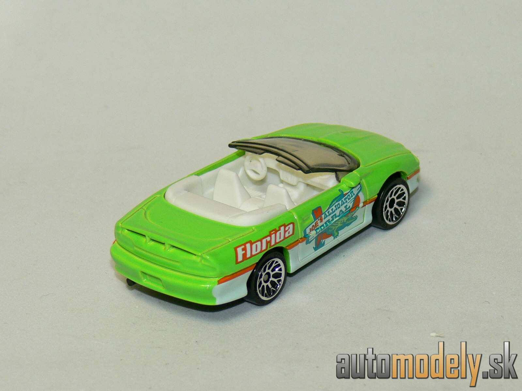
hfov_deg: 11.8
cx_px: 261
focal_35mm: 167
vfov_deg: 8.9
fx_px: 2518
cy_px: 196
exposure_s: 1/30
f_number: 3.2
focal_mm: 22.1
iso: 100
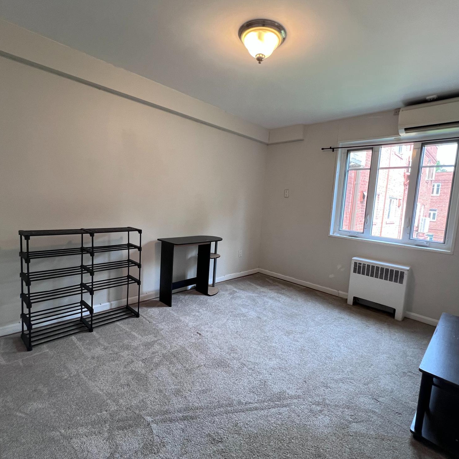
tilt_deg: -5.1
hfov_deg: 87.3
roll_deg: -3.0
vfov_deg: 87.4
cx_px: 243
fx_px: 240
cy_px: 230
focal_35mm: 16
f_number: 1.8
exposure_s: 1/120
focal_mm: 1.57
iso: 250
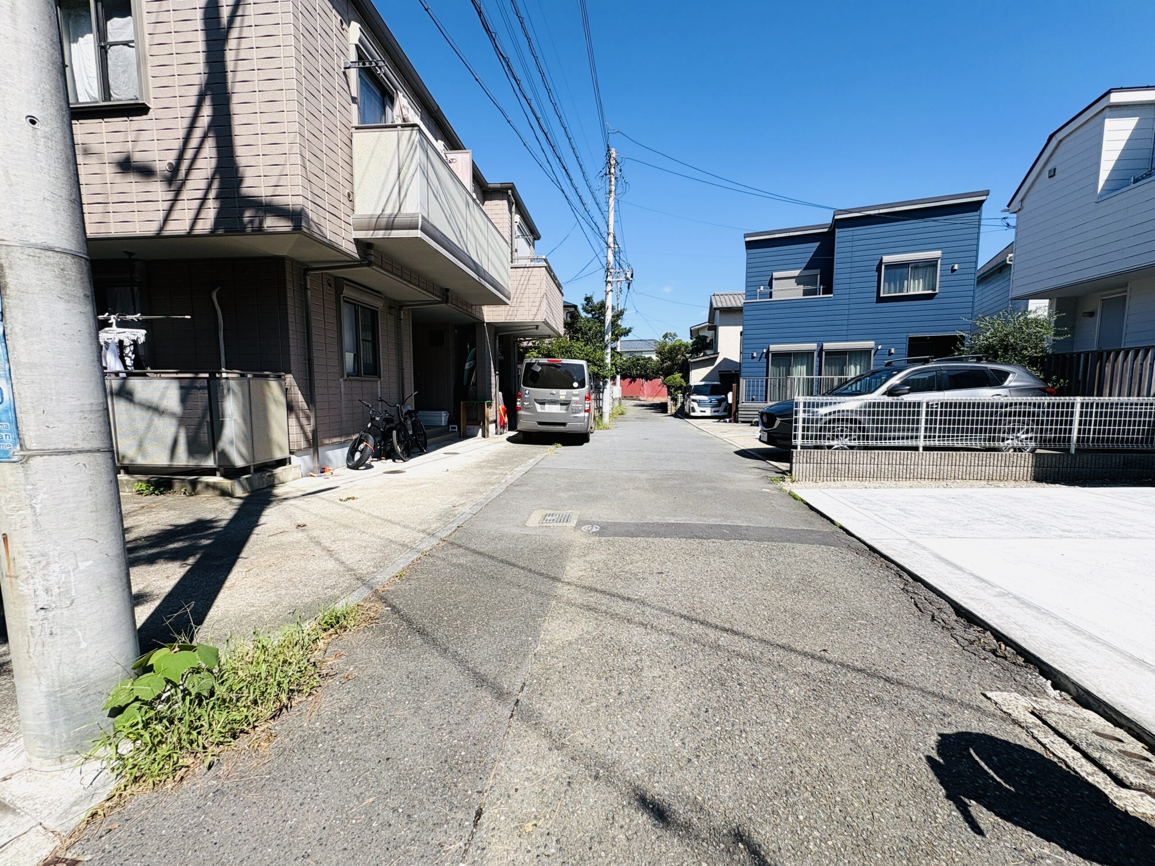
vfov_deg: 85.7
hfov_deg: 102.1
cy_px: 433
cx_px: 578
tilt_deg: -4.9
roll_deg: +0.8
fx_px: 467
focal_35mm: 14
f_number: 2.2
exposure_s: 1/1567
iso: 40
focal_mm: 2.22
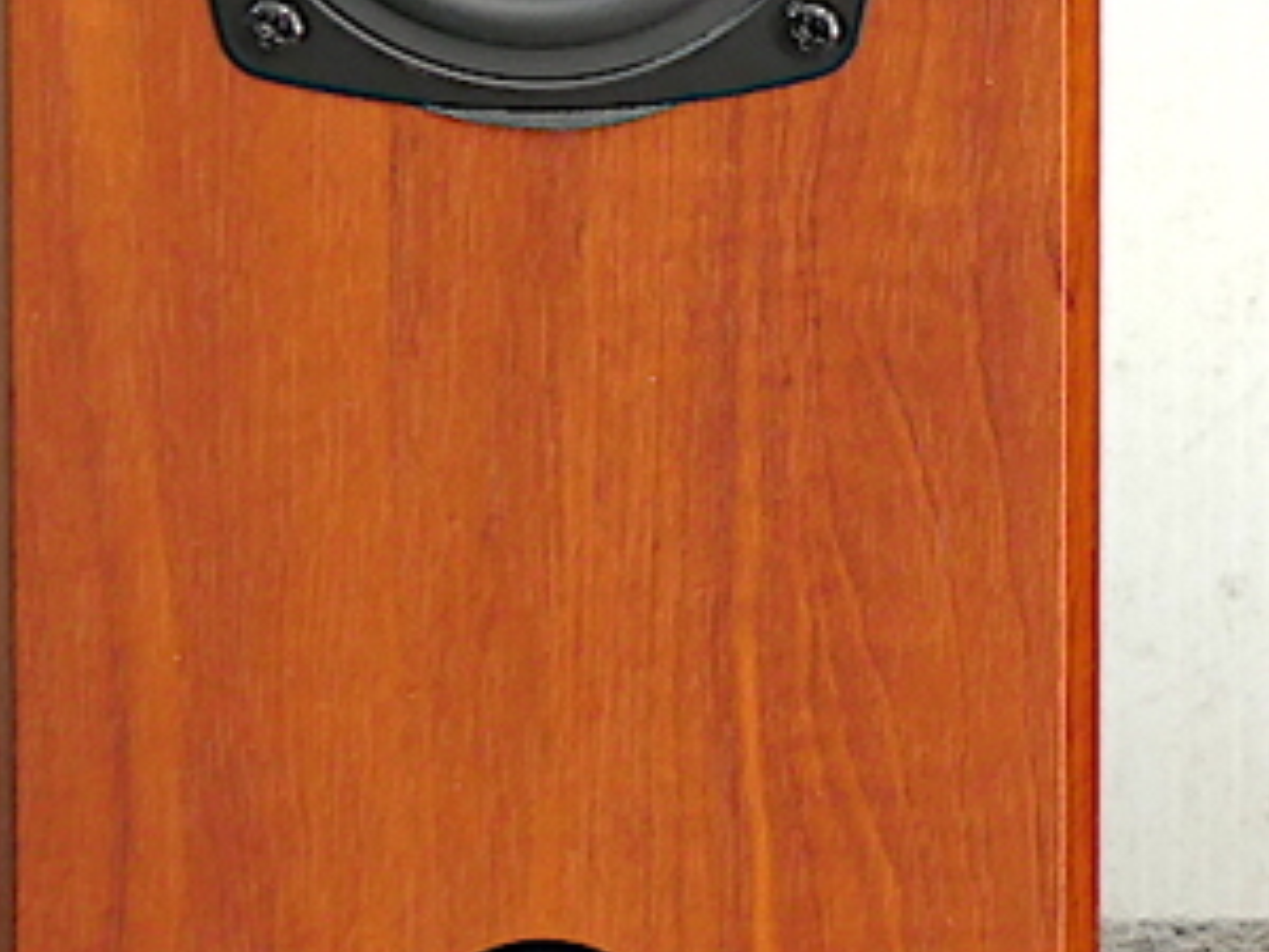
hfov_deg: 4.1
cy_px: 334
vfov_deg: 3.1
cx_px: 1184
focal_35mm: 483
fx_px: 17706
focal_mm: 27.1
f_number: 5.4
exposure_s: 1/8
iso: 100
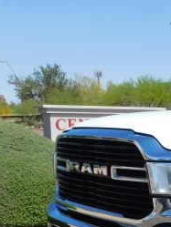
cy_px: 181
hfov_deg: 16.6
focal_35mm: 77
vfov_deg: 24.9
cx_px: 288
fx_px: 507
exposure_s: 1/400
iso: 125
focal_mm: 5.3
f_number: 6.4
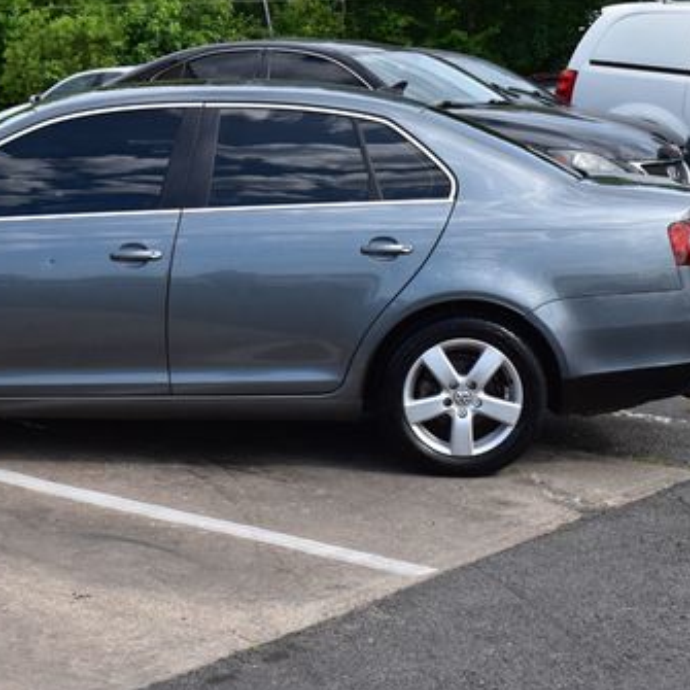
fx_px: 1759
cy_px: 266
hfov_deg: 22.0
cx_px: 171
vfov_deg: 22.2
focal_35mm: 78
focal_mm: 32
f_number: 11
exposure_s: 1/320
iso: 400
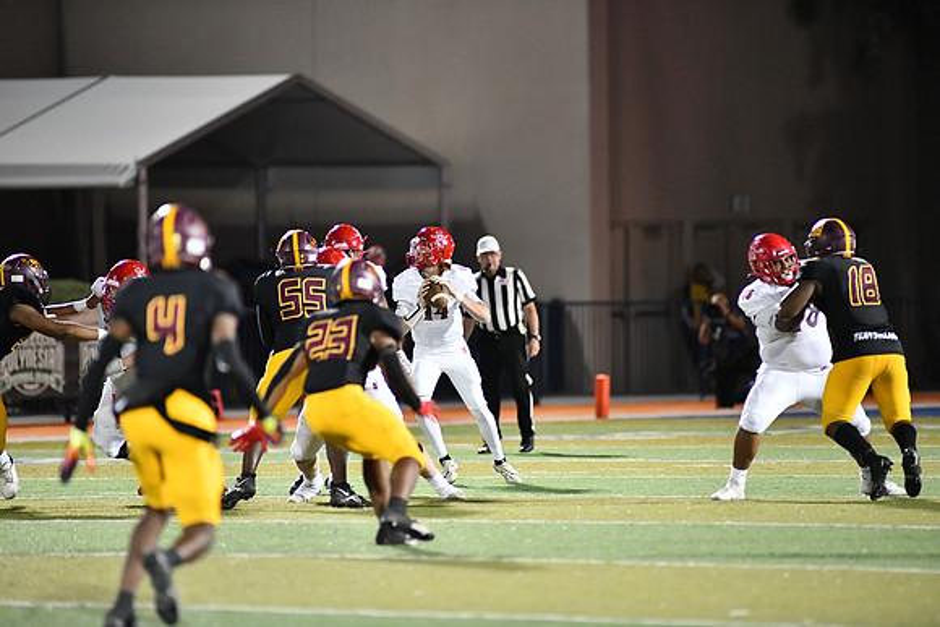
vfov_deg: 4.6
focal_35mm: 300
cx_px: 470
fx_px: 7835
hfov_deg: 6.9
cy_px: 314
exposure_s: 1/1000
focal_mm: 300
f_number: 2.8
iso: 6400
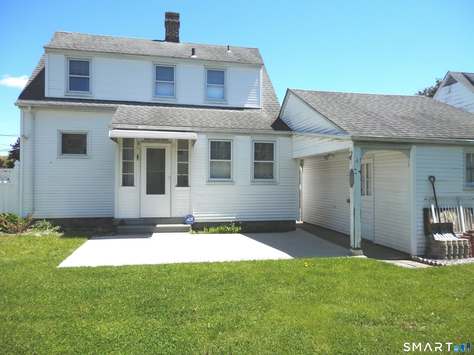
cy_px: 178
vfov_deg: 54.9
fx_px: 342
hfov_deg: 69.4
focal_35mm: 25
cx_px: 237
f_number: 8.7
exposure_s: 1/160
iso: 80
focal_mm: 4.5
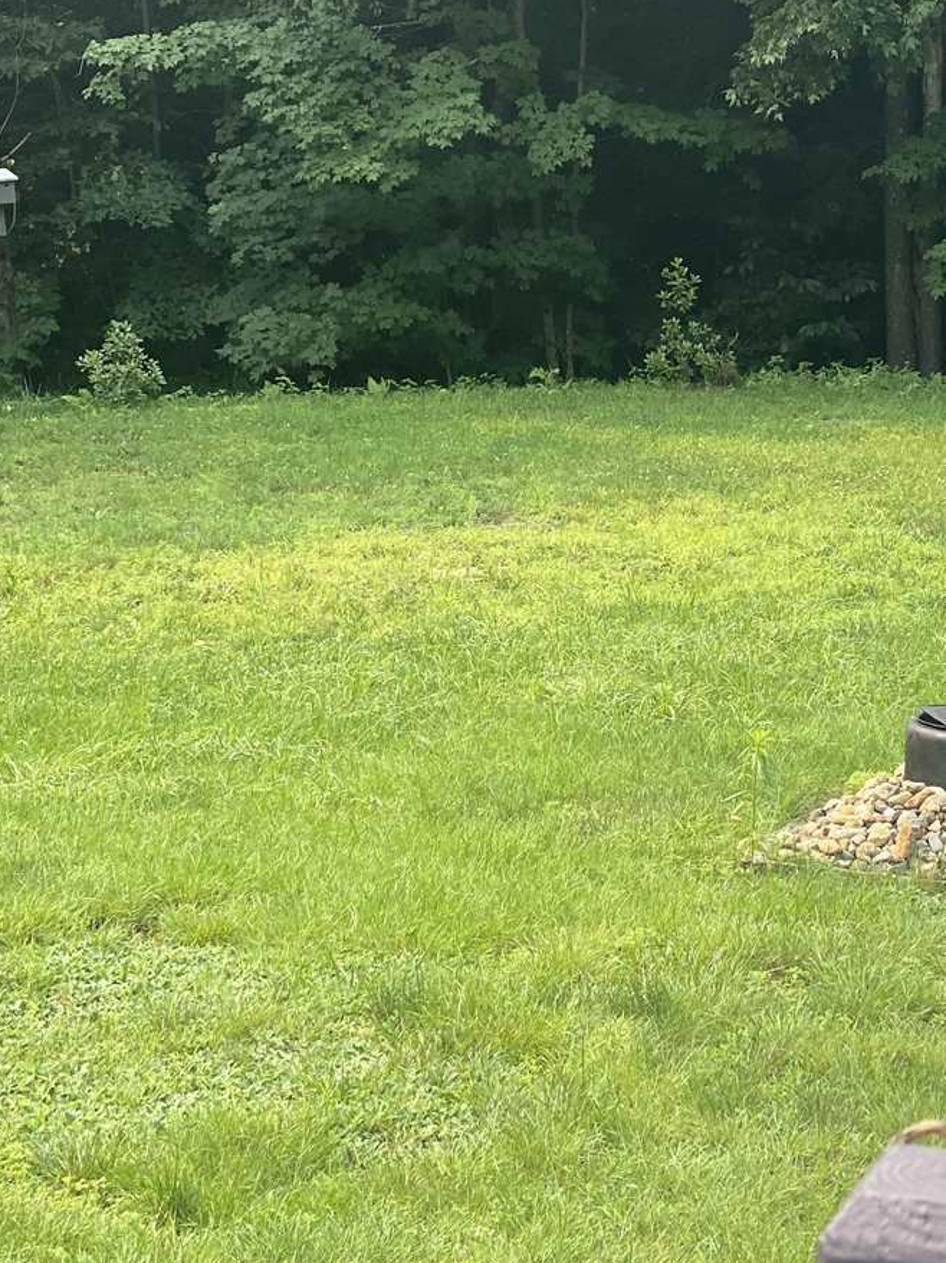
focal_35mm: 91
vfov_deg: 21.5
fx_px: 3317
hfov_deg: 16.2
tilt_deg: -4.4
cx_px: 612
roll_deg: +0.2
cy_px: 430
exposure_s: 1/363
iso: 20
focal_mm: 6
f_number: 2
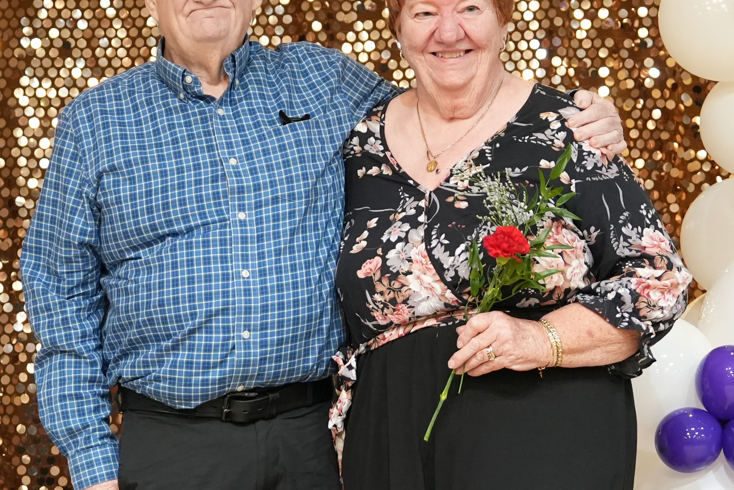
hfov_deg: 15.0
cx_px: 230
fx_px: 2773
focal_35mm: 136
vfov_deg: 10.1
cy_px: 191
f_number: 2.8
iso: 3200
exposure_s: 1/125
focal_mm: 42
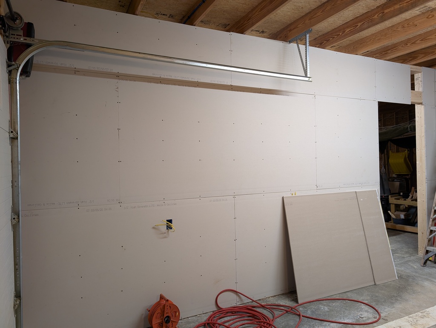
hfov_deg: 71.5
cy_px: 164
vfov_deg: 56.9
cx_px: 218
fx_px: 303
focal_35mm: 24
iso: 66
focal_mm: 6.9
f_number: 1.68
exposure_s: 1/24
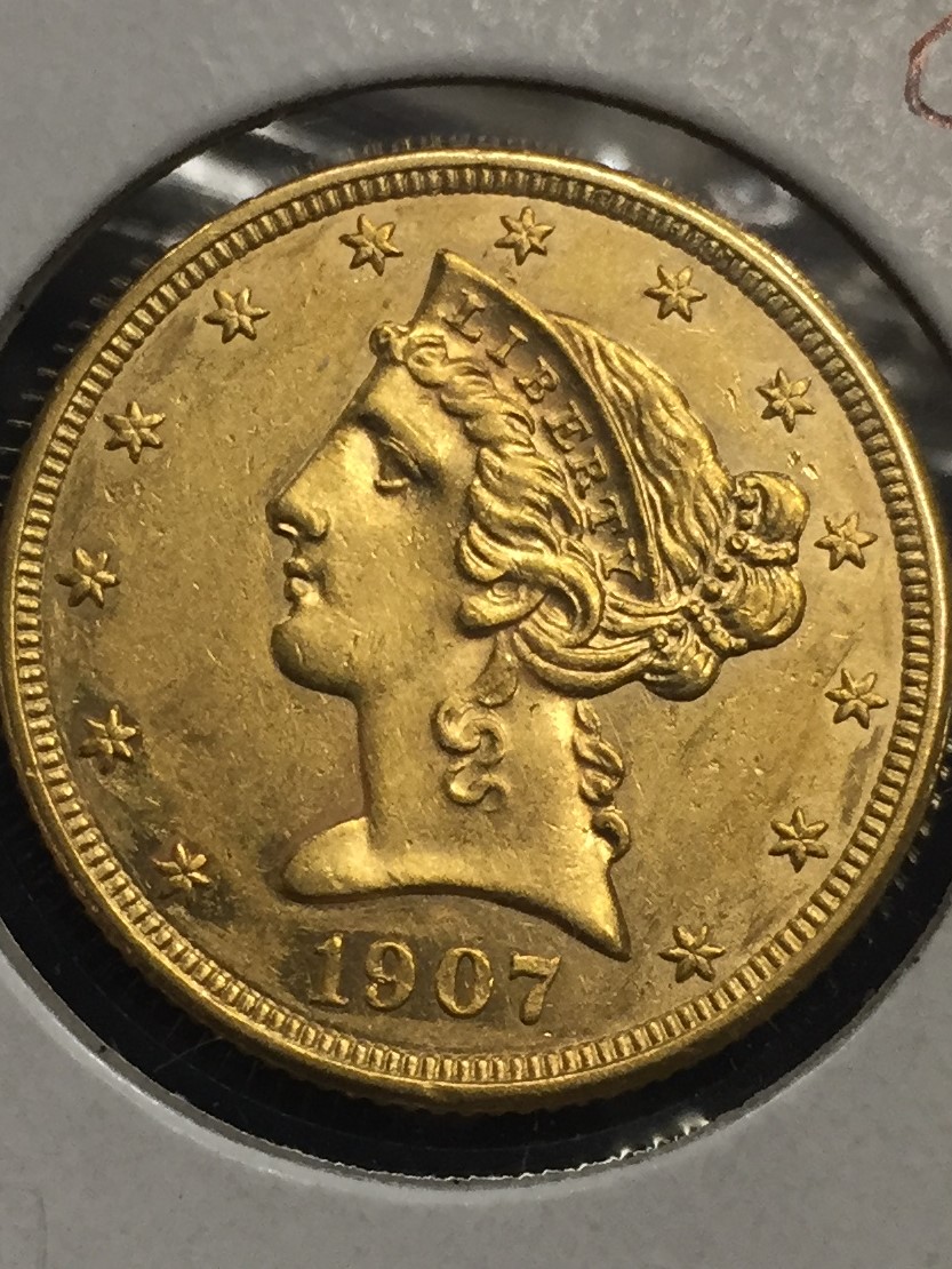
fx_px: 1063
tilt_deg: -60.8
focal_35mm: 29
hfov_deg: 48.2
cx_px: 476
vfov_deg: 61.6
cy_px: 634
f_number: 2.2
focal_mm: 4.15
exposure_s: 1/30
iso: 40
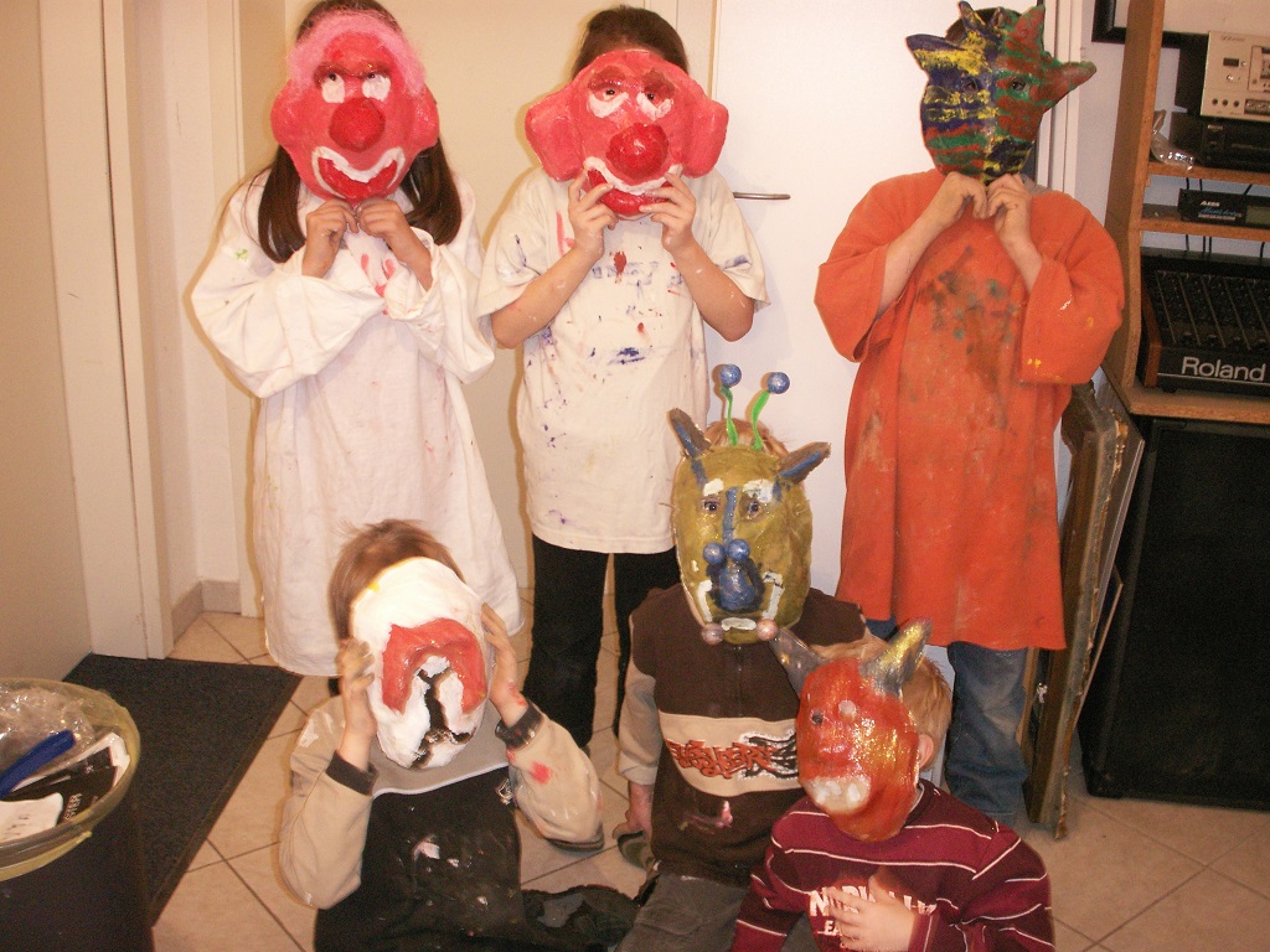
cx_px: 635
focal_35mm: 37
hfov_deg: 50.1
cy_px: 476
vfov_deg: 38.7
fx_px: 1357
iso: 160
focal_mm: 7.7
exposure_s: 1/6
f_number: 3.5
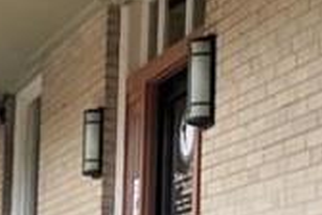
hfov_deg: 14.0
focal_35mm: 146
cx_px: 125
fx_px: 1306
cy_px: 271
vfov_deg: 9.3
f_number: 4
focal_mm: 16
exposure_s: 1/160
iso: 100
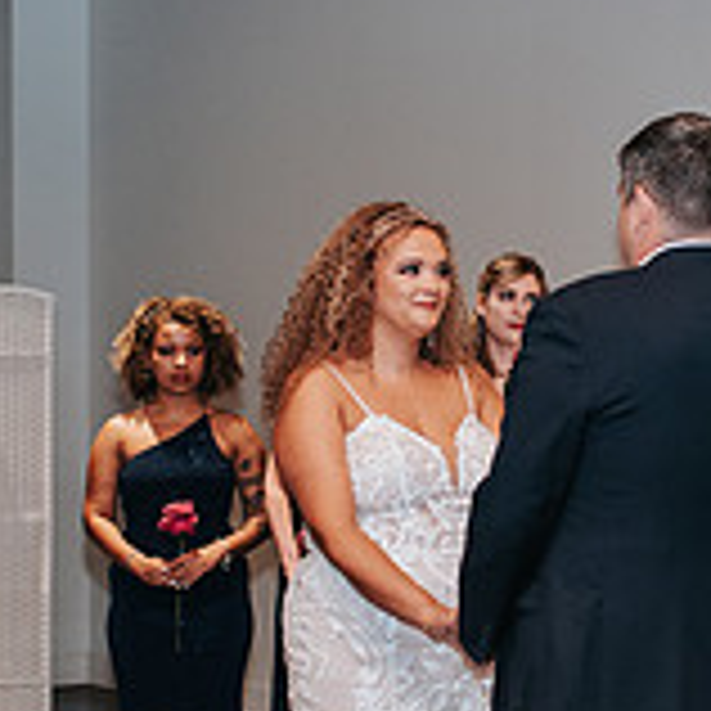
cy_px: 365
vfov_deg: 14.0
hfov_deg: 13.9
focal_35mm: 125
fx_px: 2905
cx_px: 428
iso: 1000
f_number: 2.8
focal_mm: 35
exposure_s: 1/200
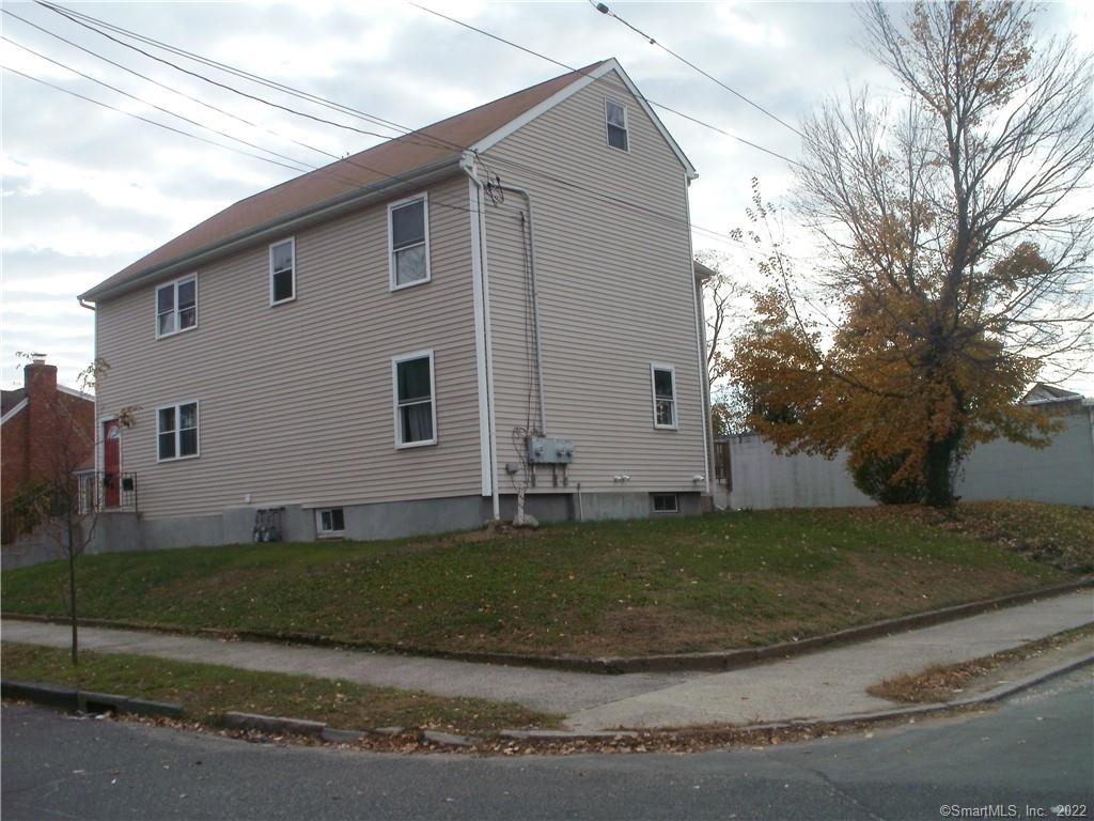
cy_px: 410
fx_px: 1138
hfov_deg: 51.4
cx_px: 547
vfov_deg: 39.7
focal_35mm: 36
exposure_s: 1/200
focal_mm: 6.3
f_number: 5.6
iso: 100
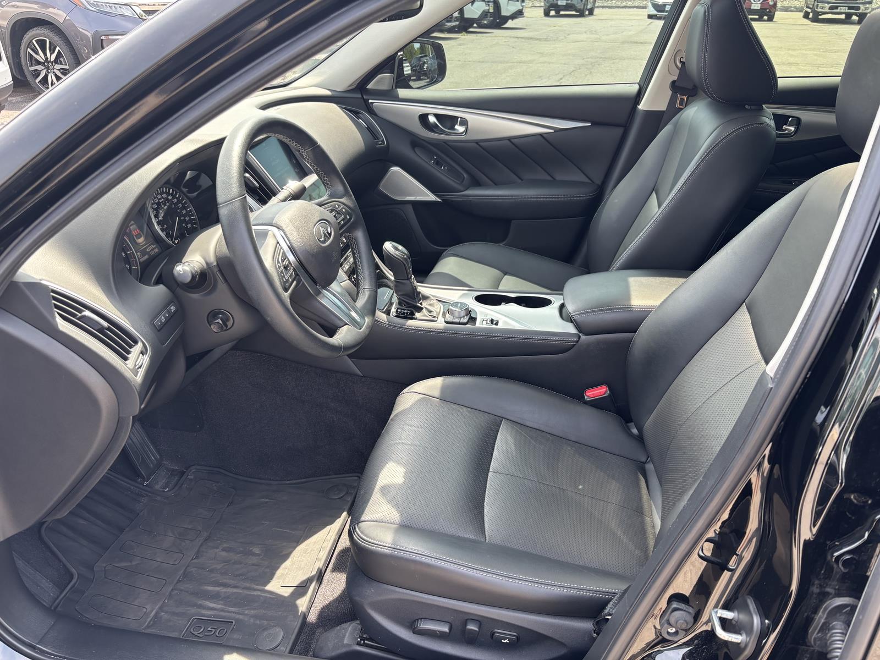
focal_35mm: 26
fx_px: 661
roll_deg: +0.4
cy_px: 330
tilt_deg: -27.0
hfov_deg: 67.3
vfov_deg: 53.1
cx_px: 440
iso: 50
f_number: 1.6
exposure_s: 1/172
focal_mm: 5.96
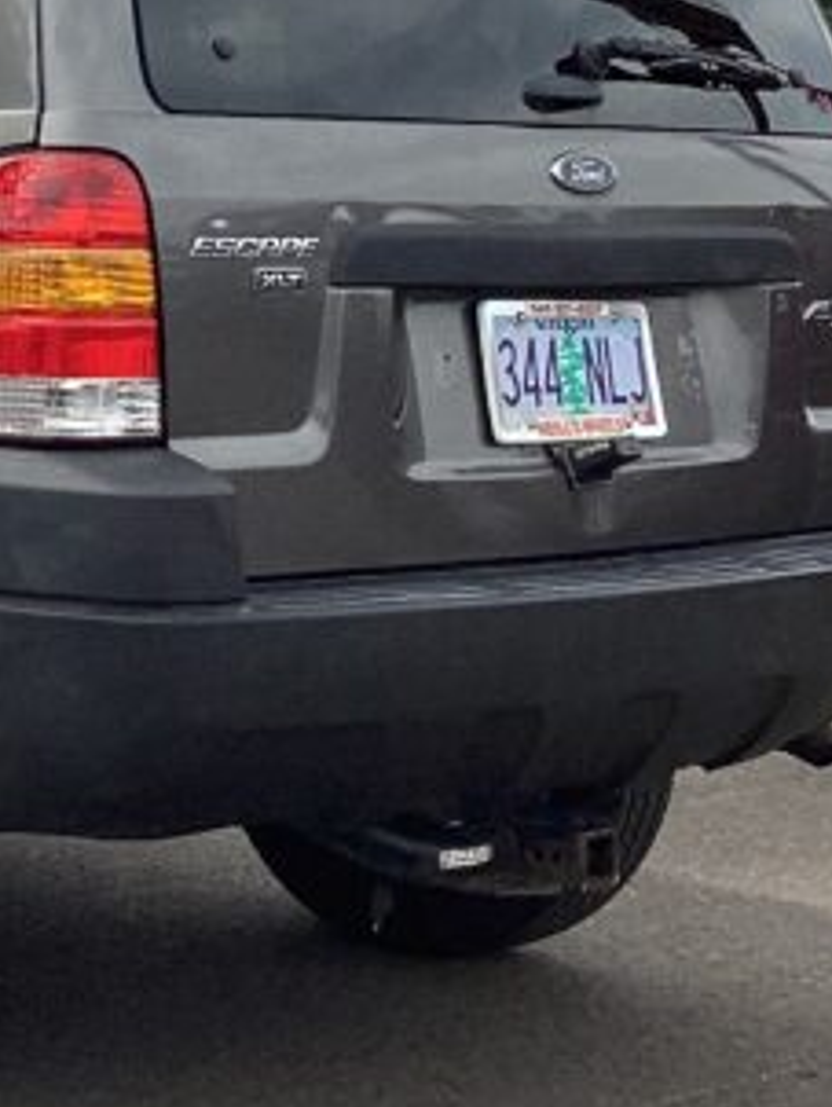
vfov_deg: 18.6
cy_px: 260
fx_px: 3360
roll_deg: -1.9
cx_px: -238
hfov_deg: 13.6
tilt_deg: -4.4
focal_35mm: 105
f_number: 2.4
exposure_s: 1/1335
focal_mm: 3.3
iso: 25
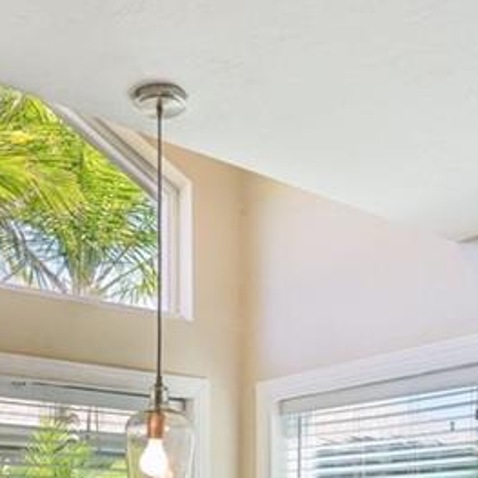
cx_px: 156
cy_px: 530
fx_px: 828
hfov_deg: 31.9
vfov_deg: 29.0
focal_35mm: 53
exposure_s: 1/200
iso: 400
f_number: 8
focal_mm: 16
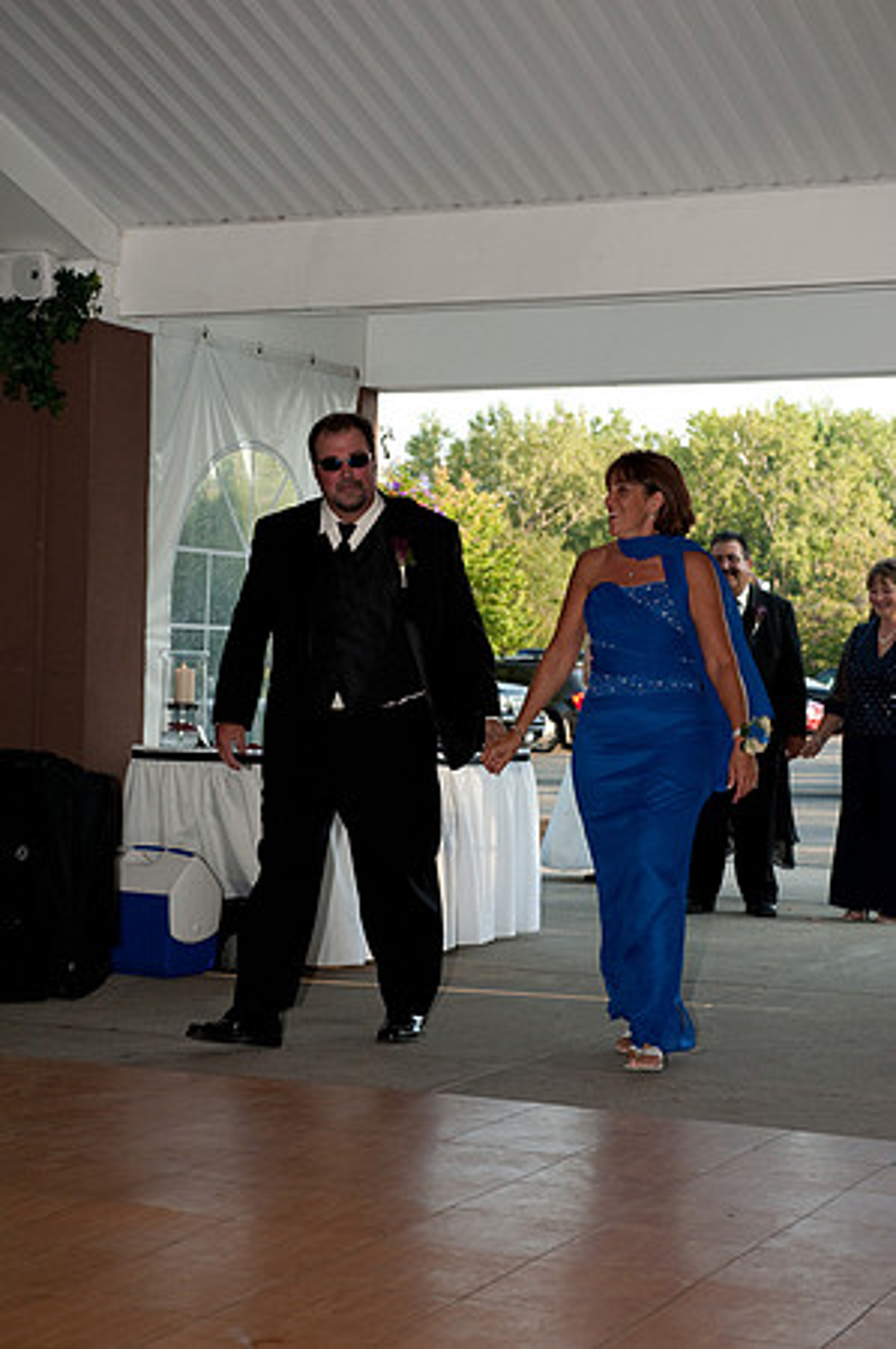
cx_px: 448
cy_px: 674
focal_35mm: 70
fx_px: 2619
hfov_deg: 19.4
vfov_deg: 28.9
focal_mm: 70
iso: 1250
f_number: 5.6
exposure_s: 1/1250
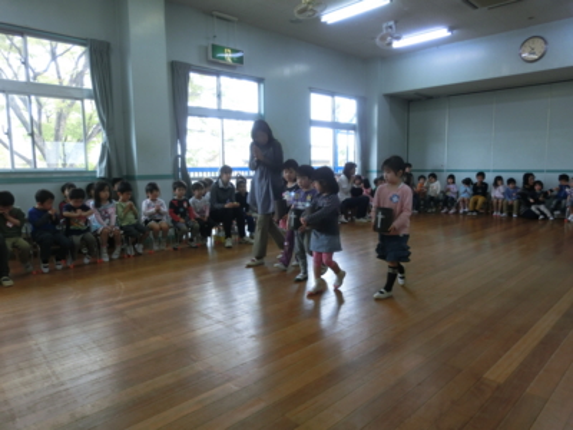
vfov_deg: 56.8
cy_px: 215
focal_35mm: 24
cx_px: 286
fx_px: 397
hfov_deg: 71.6
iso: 320
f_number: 3
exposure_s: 1/250
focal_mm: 4.24
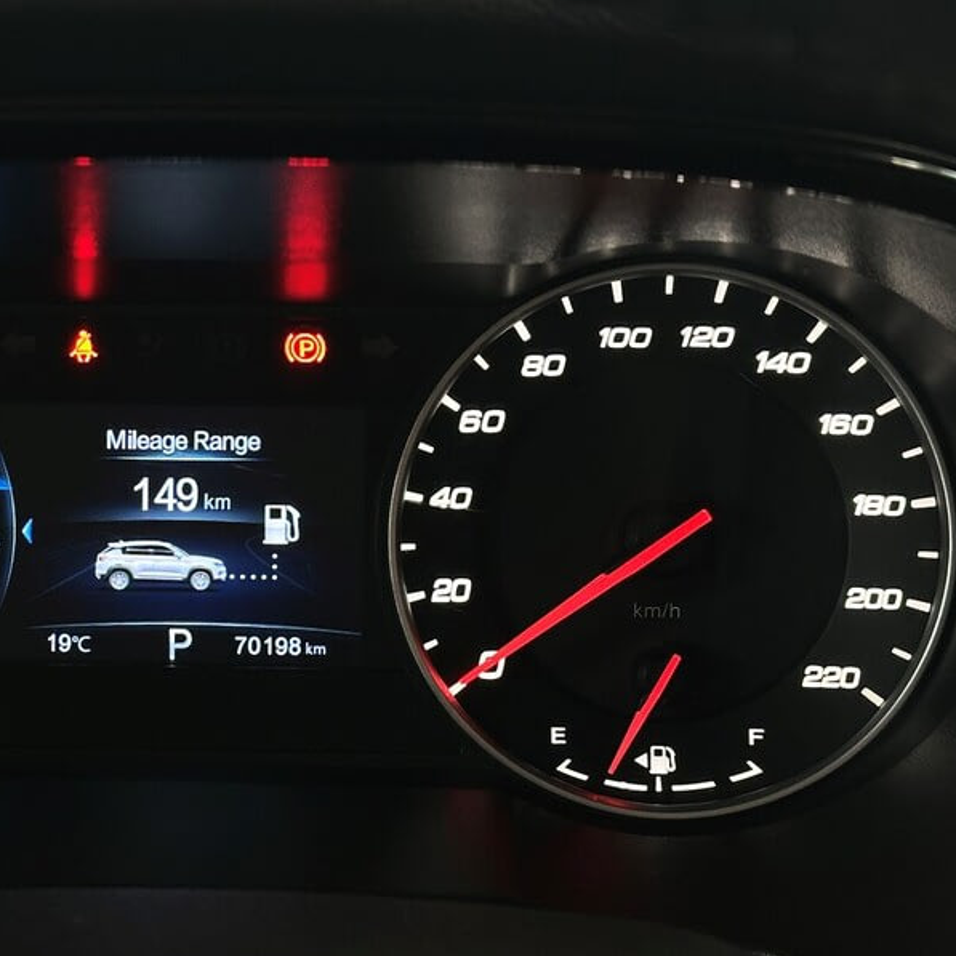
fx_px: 2000
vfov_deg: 26.9
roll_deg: +1.0
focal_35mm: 64
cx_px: 256
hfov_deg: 26.6
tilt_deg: -24.9
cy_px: 489
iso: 200
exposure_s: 1/33
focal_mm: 6.86
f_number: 1.78
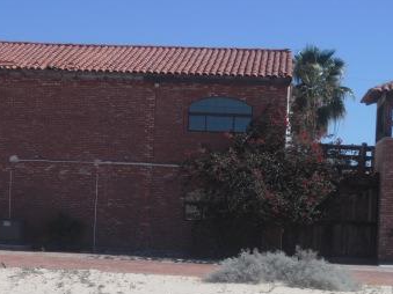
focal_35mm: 119
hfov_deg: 16.5
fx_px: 1351
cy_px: 236
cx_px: 117
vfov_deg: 12.4
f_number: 10.6
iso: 64
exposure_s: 1/125
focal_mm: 11.2
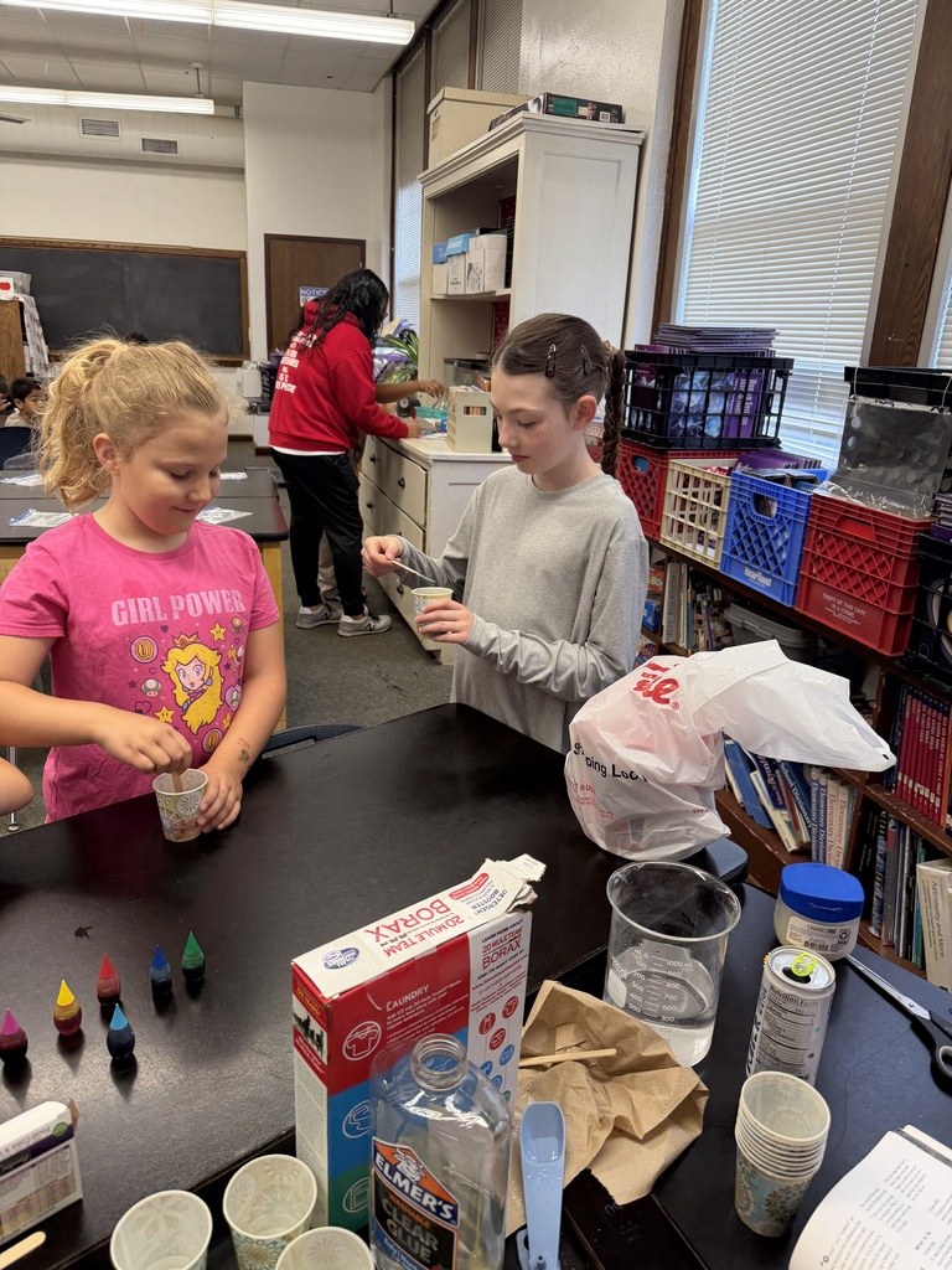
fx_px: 880
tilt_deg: -20.6
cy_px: 635
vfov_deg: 71.6
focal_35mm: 24
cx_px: 476
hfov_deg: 56.8
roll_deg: -2.4
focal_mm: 6.76
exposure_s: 1/120
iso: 200
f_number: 1.78
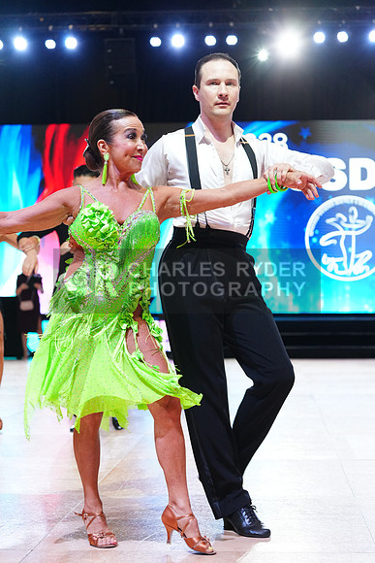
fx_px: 1093
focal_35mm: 70
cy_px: 282
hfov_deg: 19.5
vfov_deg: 28.8
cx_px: 188
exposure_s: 1/250
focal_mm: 70
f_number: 4
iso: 2500
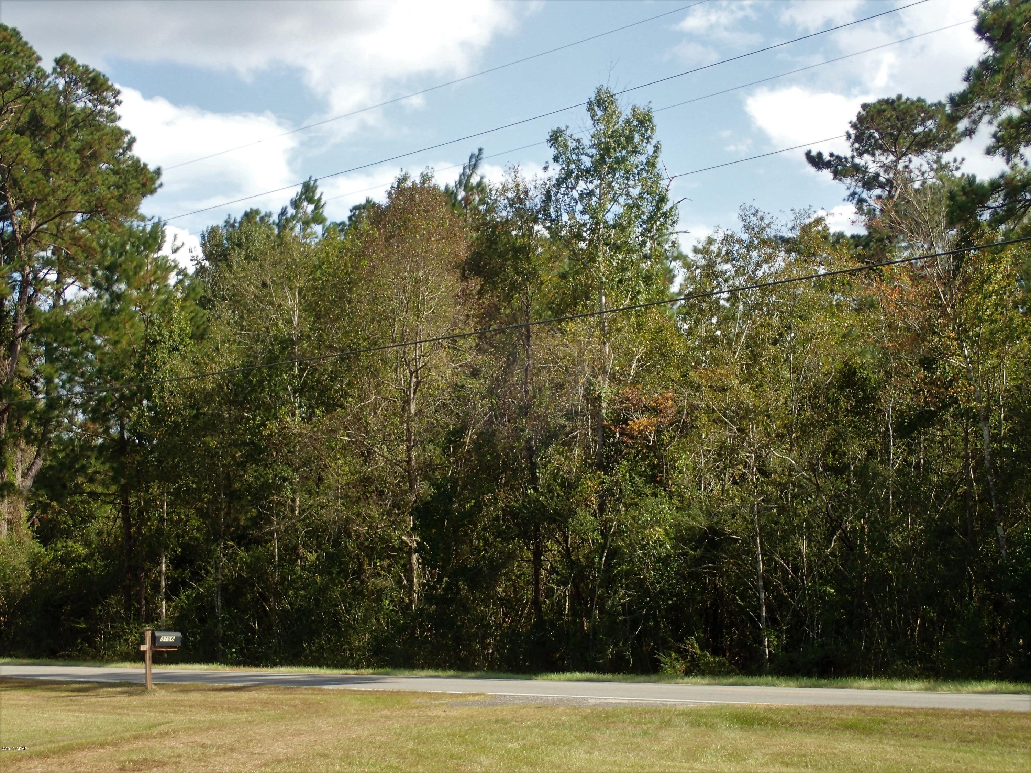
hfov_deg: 26.3
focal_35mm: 74
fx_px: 2204
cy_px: 386
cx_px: 516
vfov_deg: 19.9
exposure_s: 1/200
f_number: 5.6
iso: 100
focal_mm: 13.47
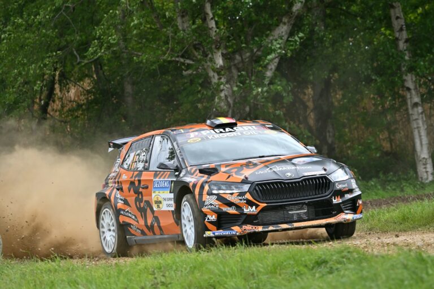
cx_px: 217
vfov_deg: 5.5
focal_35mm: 248
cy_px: 144
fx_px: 2990
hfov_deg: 8.3
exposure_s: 1/667
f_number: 6.3
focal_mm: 248
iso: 320
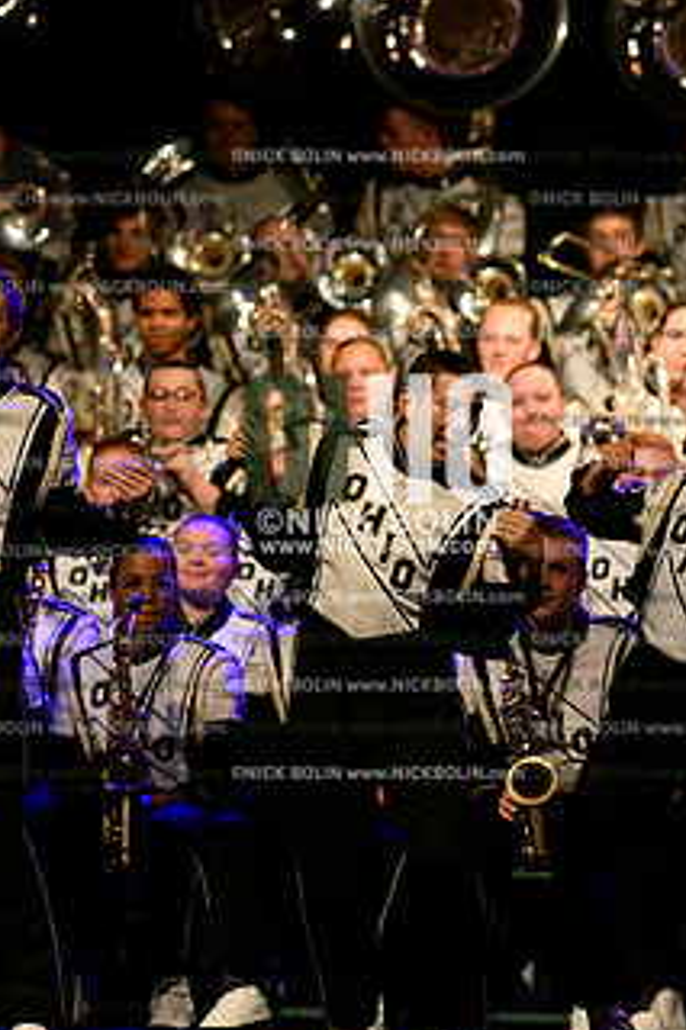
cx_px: 377
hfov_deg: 3.3
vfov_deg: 4.9
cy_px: 464
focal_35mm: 422
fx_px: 12074
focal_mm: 300
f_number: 4
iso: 6400
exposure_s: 1/500
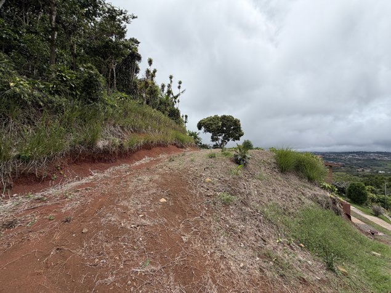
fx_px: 158
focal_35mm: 14
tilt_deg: +0.5
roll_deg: +0.5
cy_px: 146
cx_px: 196
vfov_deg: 85.7
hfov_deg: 102.1
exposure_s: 1/1339
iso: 20
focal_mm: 2.22
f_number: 2.2
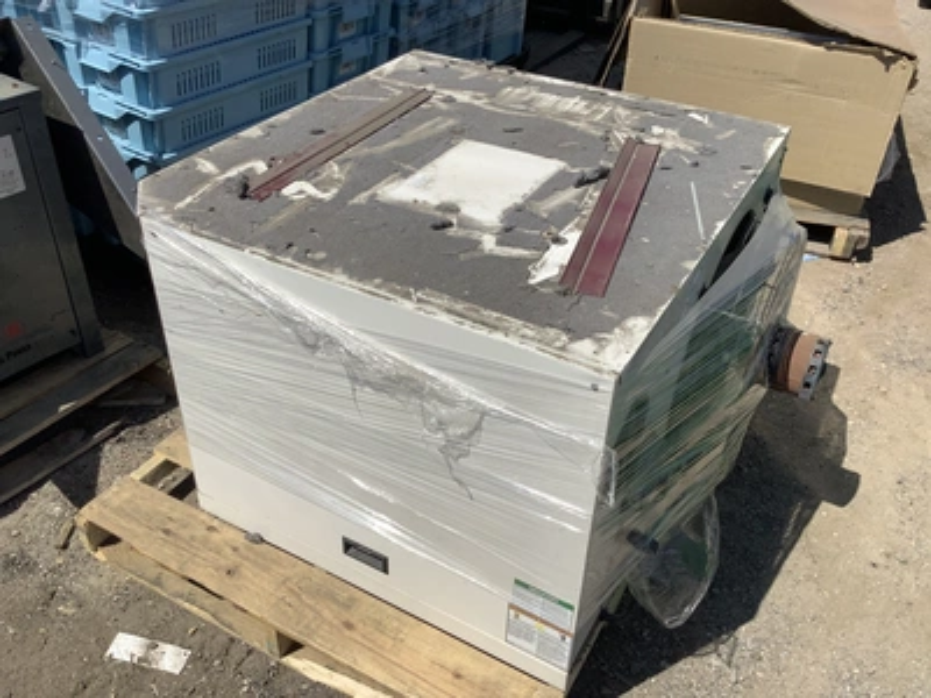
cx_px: 466
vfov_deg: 45.4
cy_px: 349
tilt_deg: -36.0
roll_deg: -2.3
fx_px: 834
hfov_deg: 58.4
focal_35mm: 31
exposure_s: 1/2809
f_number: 2.4
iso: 25
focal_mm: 3.3
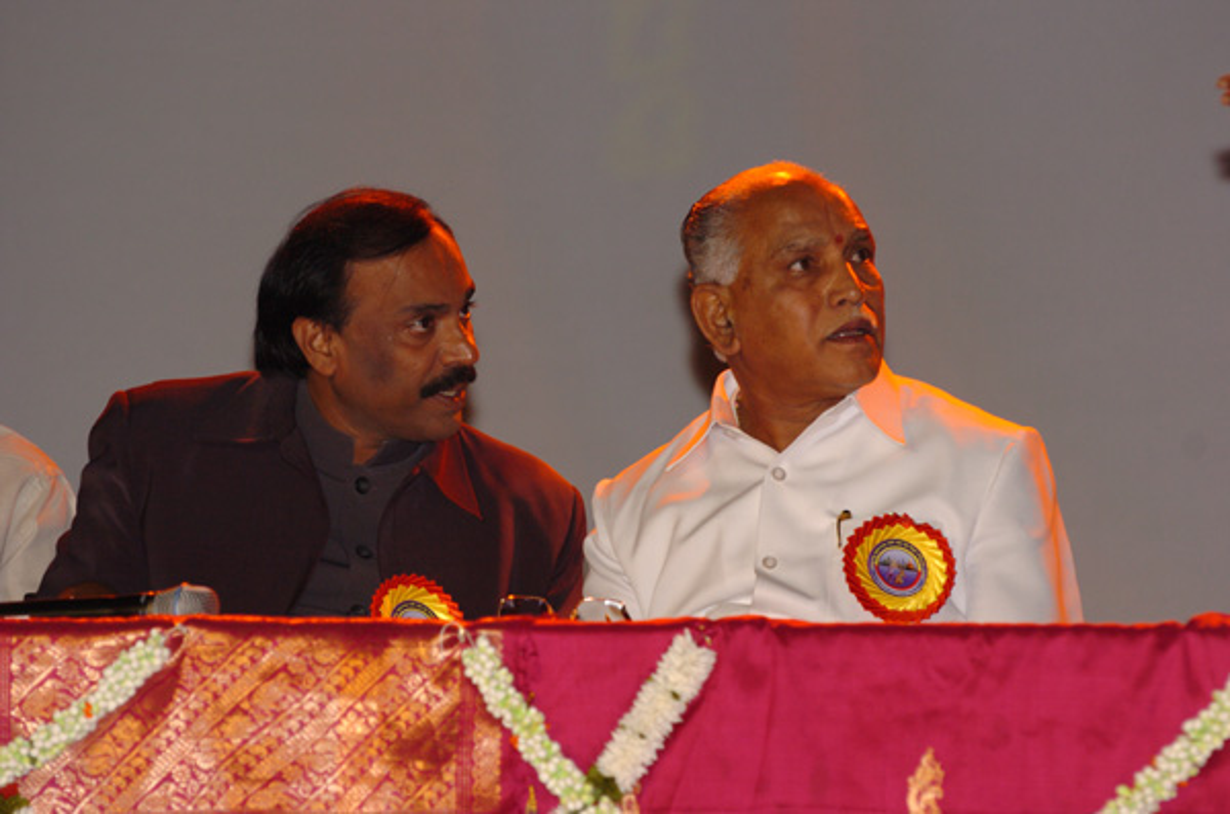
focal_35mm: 300
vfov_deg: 4.6
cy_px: 407
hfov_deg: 6.9
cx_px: 615
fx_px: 10226
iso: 400
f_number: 5.6
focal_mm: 200
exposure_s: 1/200
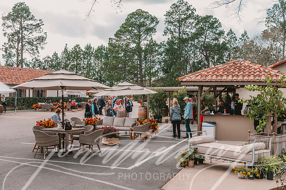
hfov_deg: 44.5
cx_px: 143
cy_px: 95
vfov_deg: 30.5
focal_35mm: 44
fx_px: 349
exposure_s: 1/200
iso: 50
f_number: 5.6
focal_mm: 44
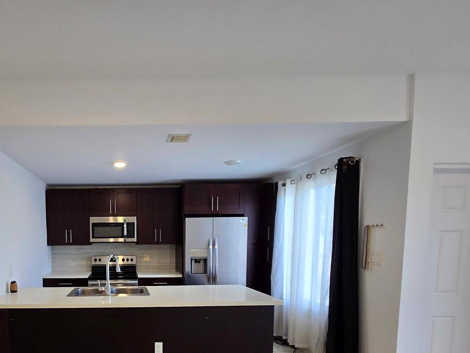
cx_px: 123
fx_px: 272
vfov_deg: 62.0
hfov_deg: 76.3
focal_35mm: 20
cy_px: 267
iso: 160
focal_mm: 2.2
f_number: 2.2
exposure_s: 1/60
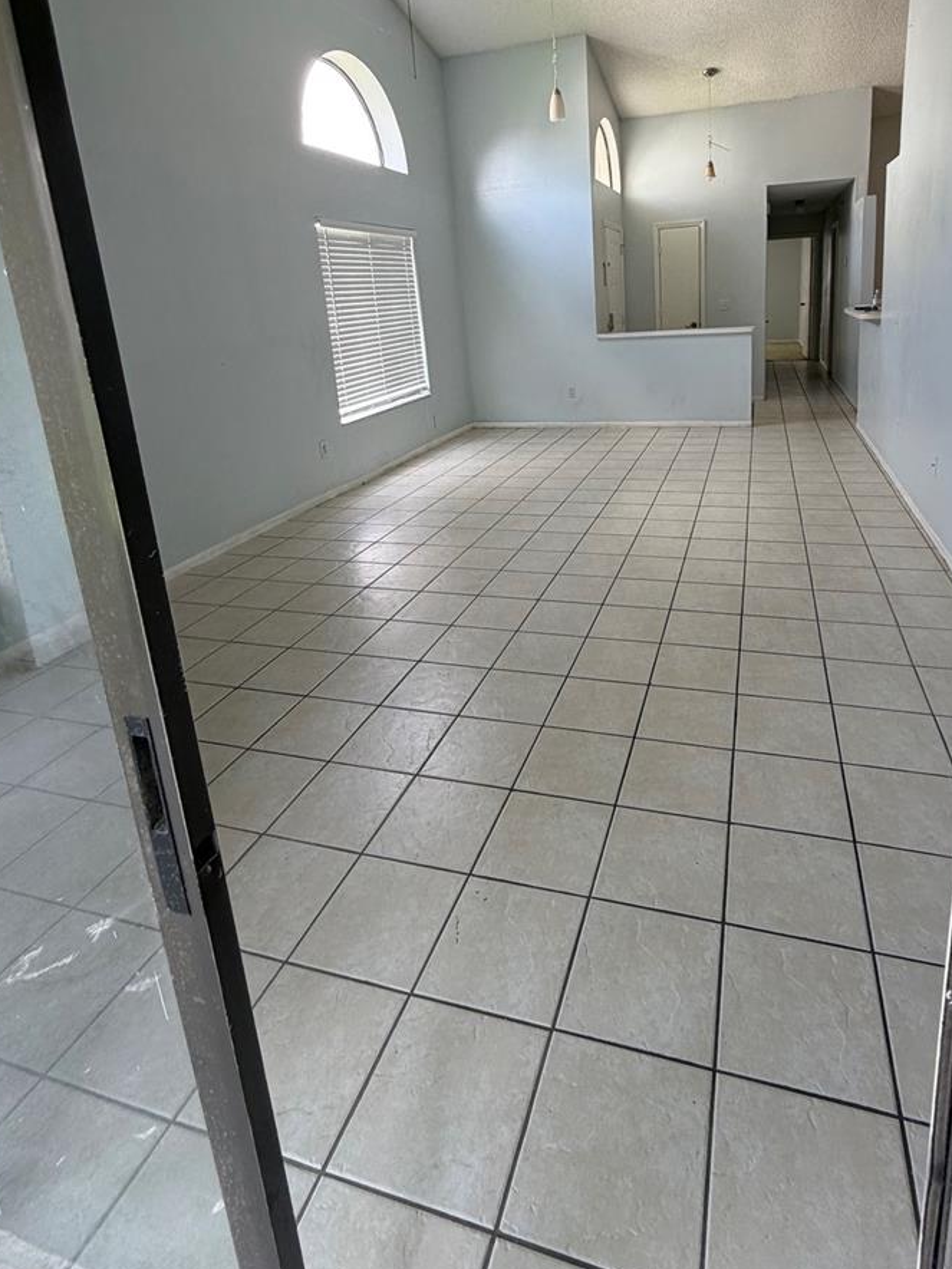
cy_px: 462
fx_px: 697
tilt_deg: -12.4
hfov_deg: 68.2
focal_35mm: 19
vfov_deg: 82.8
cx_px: 557
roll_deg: +3.3
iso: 160
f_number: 2.2
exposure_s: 1/121
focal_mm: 2.22
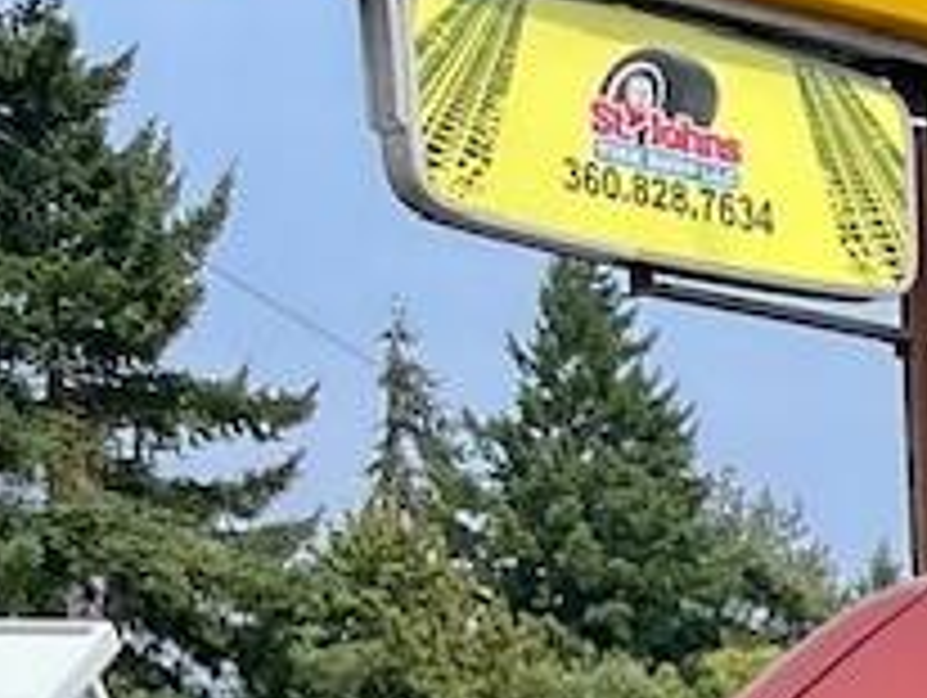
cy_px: 1662
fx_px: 4156
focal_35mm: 155
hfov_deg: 9.6
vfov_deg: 8.7
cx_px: 2840
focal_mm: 5.1
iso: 32
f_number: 1.6
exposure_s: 1/1667
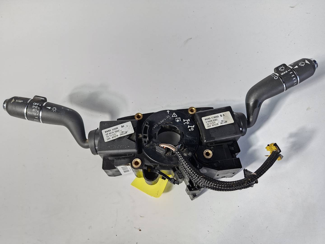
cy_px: 122
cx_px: 162
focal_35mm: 23
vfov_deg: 58.9
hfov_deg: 73.9
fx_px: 216
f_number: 1.8
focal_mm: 5.54
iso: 160
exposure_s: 1/120
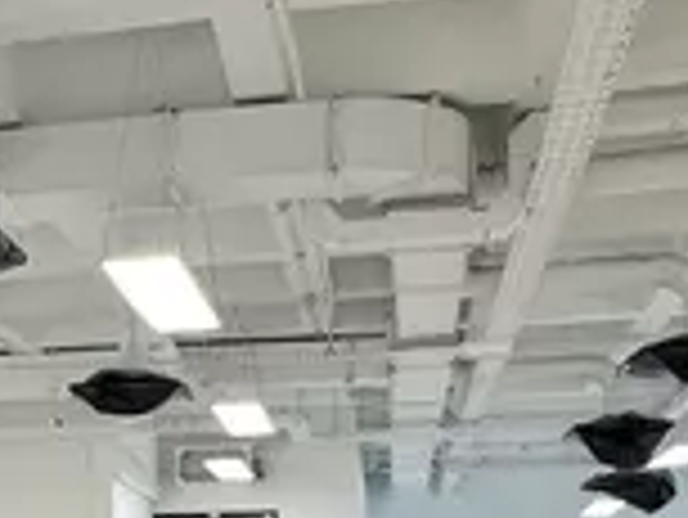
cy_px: 649
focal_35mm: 73
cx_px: -13
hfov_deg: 25.3
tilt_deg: -0.1
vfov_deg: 18.9
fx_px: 1452
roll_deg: -0.2
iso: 80
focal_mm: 2.22
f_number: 2.2
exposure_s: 1/100
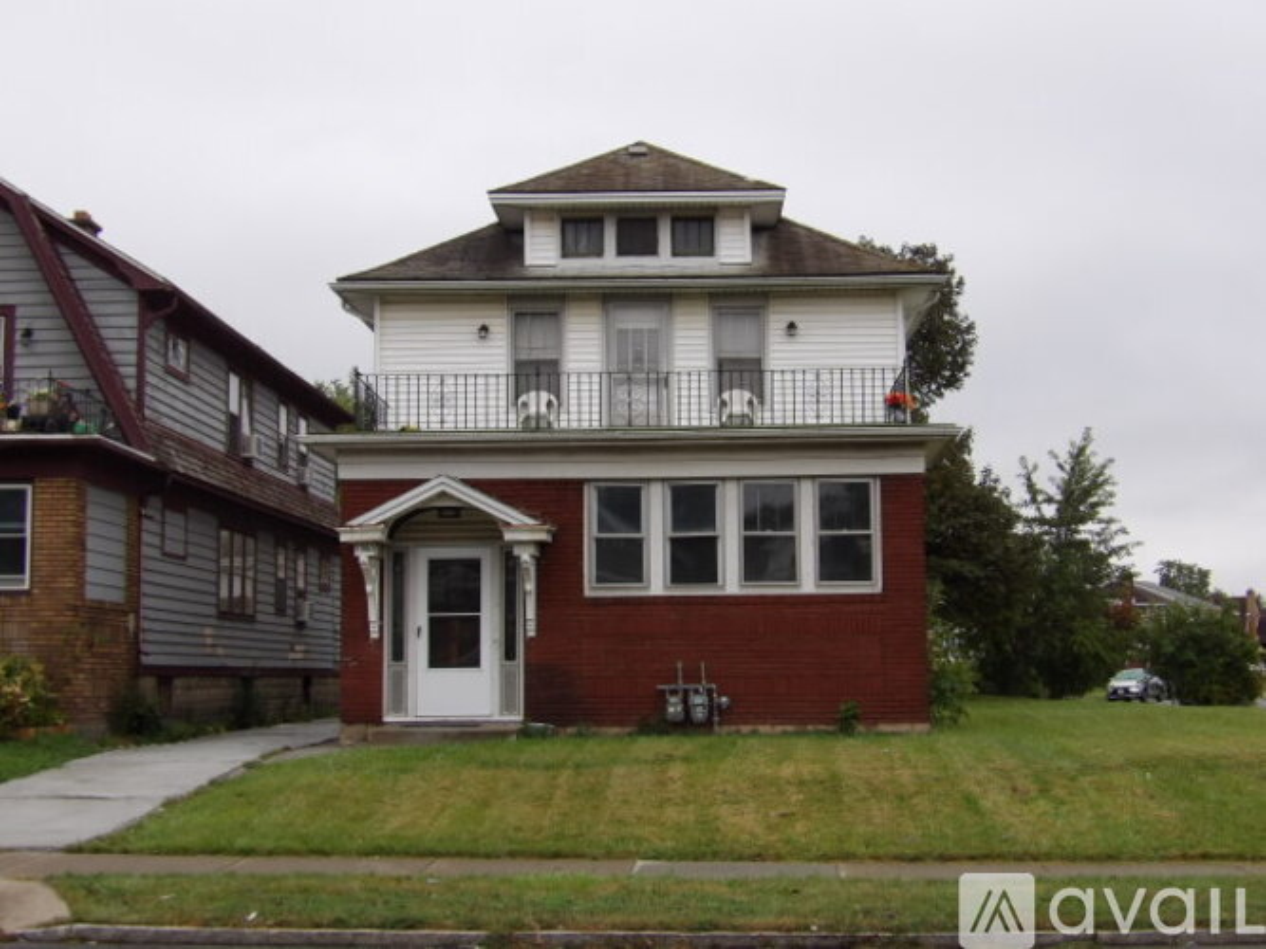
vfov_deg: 27.5
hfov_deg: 36.2
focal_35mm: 53
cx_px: 633
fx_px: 1938
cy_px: 474
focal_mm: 9.5
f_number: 3.9
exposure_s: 1/414
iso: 100
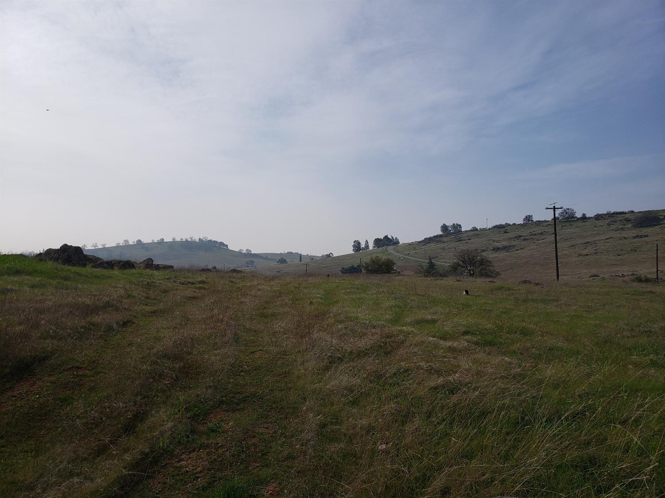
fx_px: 499
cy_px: 249
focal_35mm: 26
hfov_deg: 67.3
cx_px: 332
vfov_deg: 53.0
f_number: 2.4
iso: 50
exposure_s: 1/2865
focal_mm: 4.3
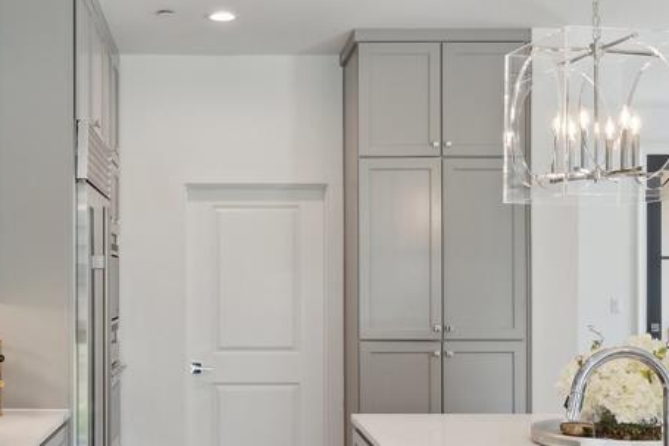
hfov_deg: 36.6
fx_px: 1003
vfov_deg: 24.9
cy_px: 289
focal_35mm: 54
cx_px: 240
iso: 320
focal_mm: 24
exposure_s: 1/15
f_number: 10
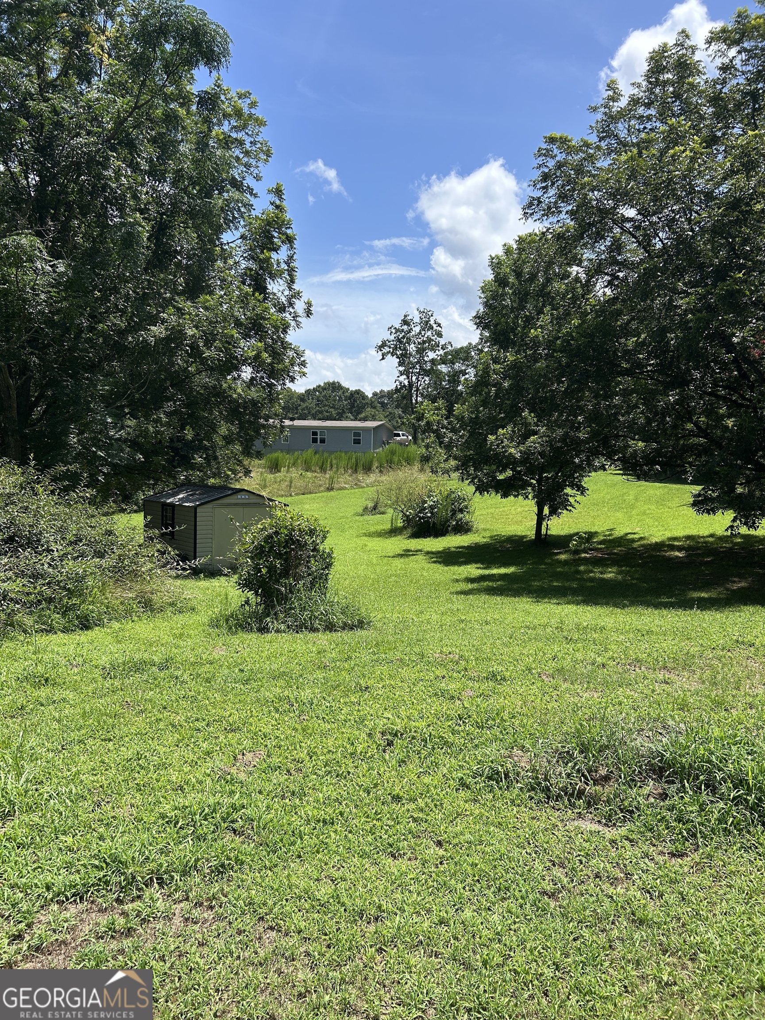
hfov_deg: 53.1
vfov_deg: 67.3
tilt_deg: -4.1
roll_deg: -1.4
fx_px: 766
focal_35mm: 26
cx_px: 382
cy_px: 510
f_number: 1.5
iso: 50
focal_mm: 5.7
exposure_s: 1/3257
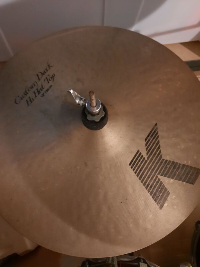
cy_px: 134
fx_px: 193
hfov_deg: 54.9
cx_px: 100
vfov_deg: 69.4
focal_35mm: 25
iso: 1000
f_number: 2
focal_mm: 4.6
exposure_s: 1/10
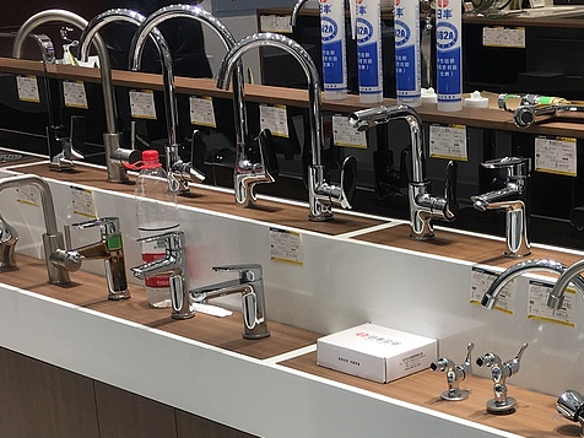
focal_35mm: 78
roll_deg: +0.5
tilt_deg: -22.1
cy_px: 481
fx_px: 1316
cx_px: 438
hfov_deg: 24.7
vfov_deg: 18.2
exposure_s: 1/100
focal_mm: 4.15
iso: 25
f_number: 2.2
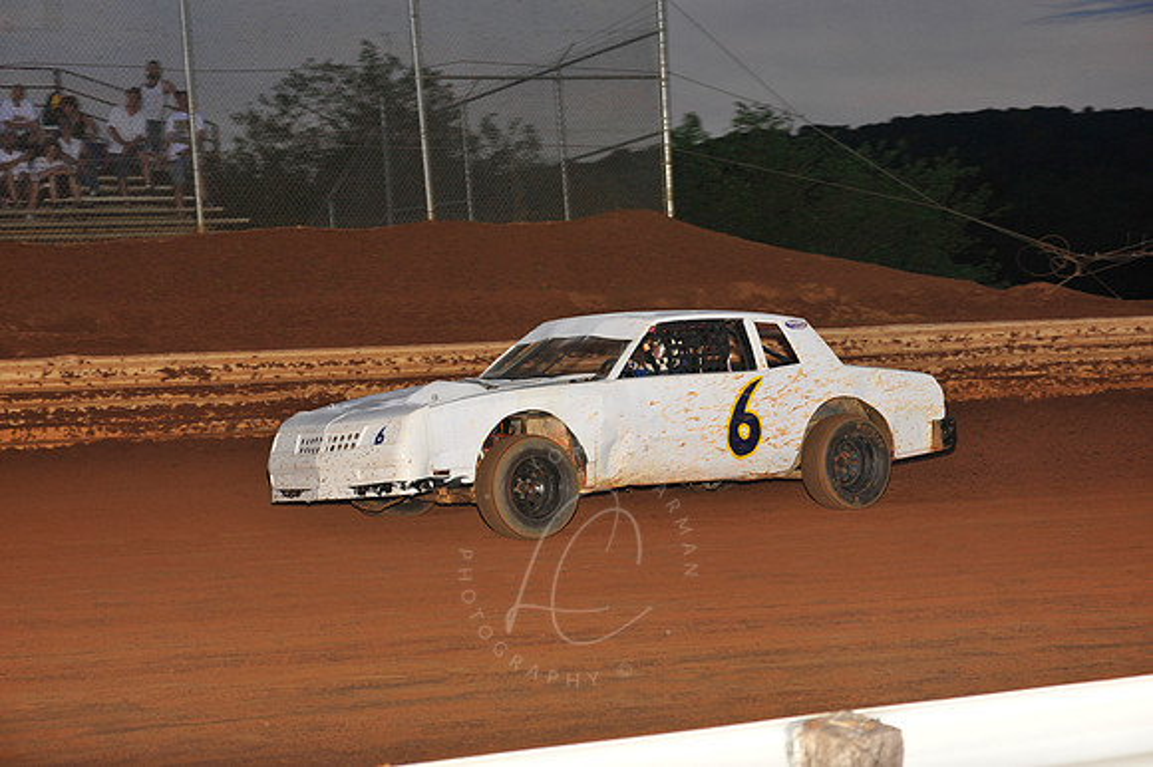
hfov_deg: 20.4
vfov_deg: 13.7
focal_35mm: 100
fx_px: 3201
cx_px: 576
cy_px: 384
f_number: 7.1
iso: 1000
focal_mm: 100
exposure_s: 1/320
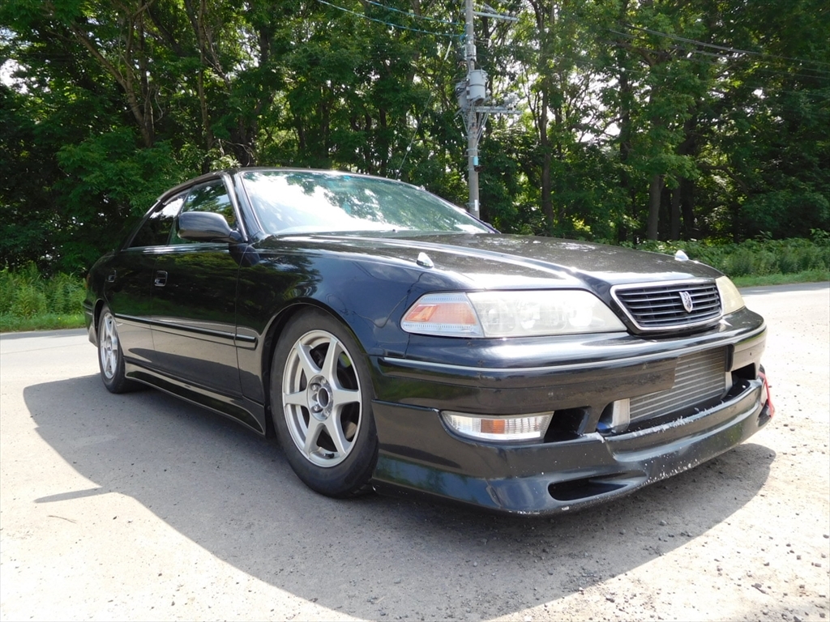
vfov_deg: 54.9
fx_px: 599
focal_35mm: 25
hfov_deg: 69.4
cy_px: 311
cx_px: 415
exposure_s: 1/400
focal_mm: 4.5
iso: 125
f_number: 3.4
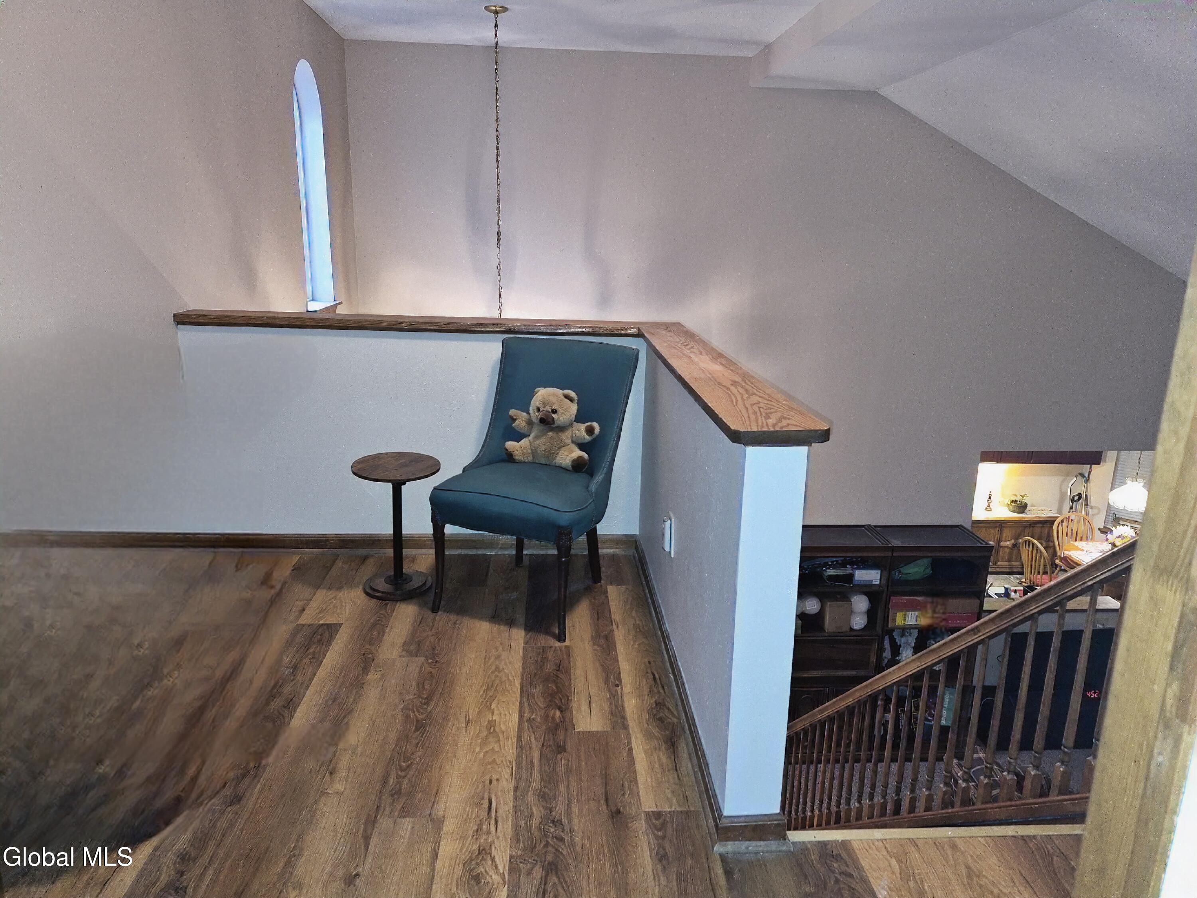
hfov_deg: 73.9
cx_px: 598
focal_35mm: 23
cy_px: 449
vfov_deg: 58.9
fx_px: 795
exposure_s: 1/11
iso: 125
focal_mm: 5.4
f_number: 1.8
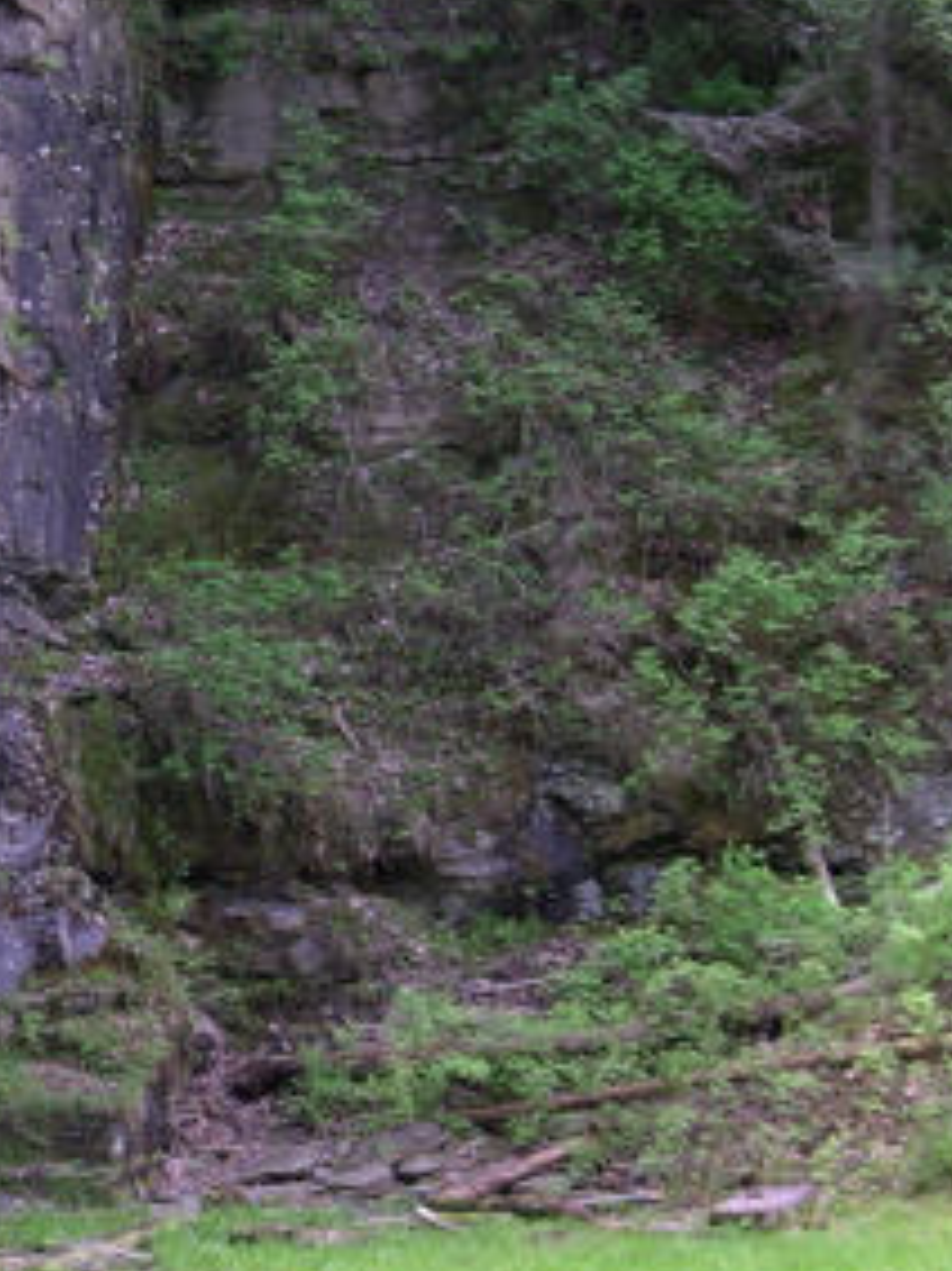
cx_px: 153
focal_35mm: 86
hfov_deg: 17.0
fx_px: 3156
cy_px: 763
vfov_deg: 22.7
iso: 100
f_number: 2.8
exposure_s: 1/64.3
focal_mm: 8
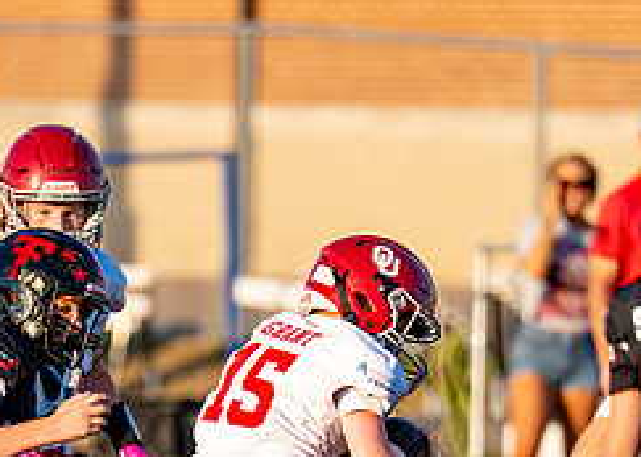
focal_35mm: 857
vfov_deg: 1.7
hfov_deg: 2.4
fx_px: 15584
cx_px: 323
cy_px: 566
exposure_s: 1/1250
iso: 100
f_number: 2.8
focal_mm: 200
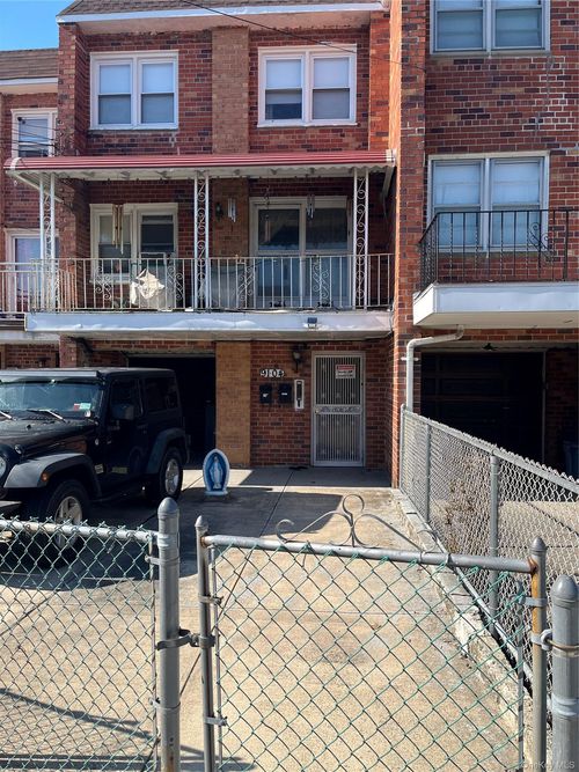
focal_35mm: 26
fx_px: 580
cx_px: 290
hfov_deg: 53.0
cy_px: 386
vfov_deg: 67.3
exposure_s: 1/1890
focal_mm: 5.1
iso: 50
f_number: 1.6
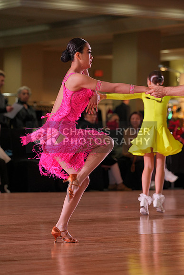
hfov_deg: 9.9
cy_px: 138
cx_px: 92
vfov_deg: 14.9
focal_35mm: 138
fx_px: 1057
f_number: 4
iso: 1250
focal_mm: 138
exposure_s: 1/400
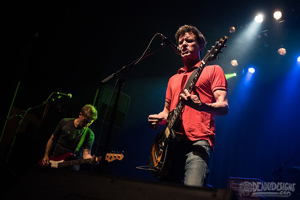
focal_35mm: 40
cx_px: 150
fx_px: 333
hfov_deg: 48.4
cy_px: 100
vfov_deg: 33.4
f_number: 3.2
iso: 3200
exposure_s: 1/640
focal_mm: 40
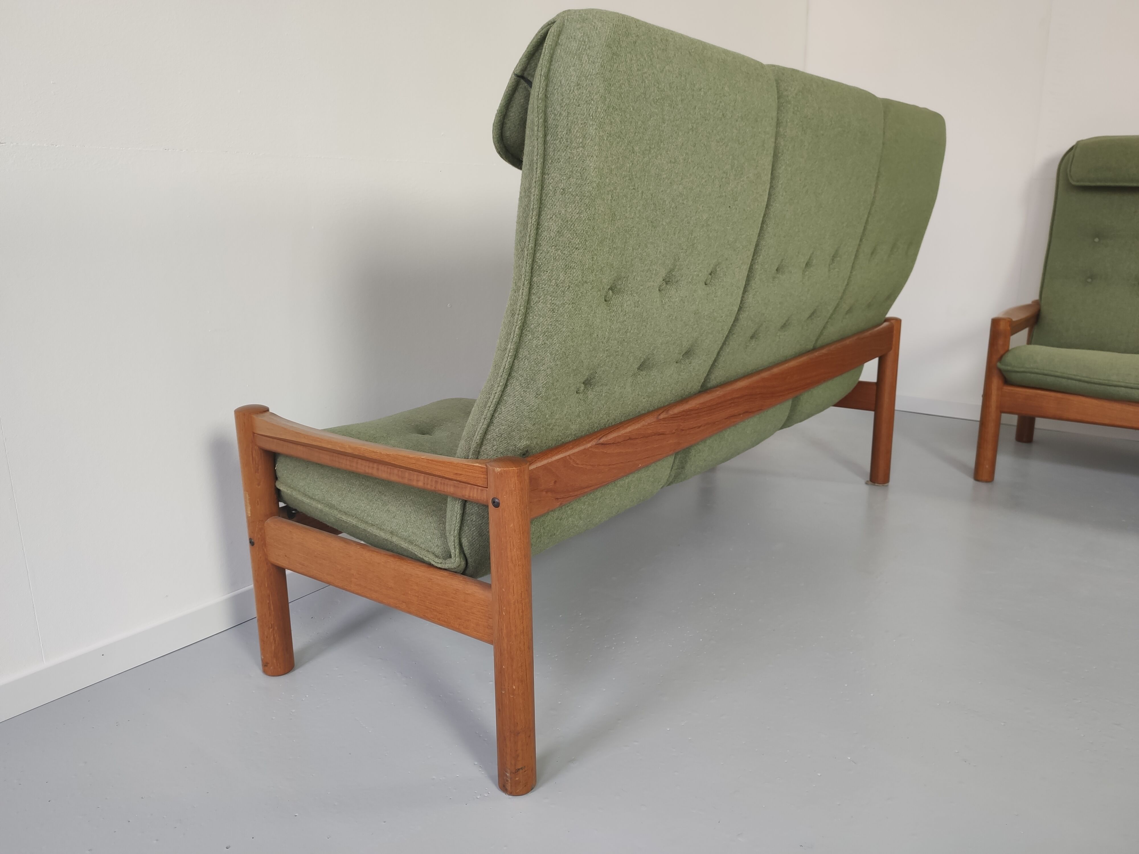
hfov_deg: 65.3
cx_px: 570
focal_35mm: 27
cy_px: 427
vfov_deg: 51.4
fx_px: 888
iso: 188
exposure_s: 1/100
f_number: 1.75
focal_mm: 4.75
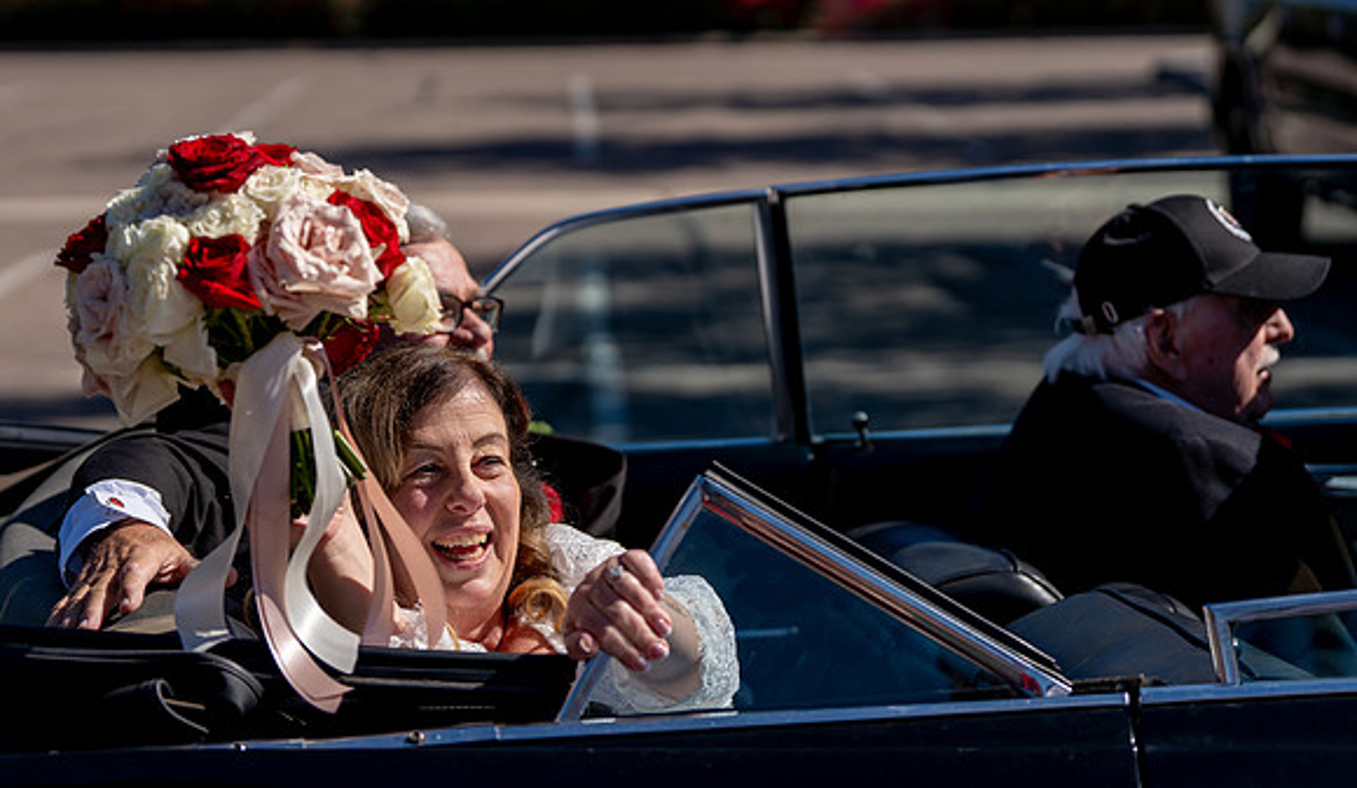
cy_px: 236
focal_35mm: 100
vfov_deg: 12.3
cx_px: 527
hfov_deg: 21.1
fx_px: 3640
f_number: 3.2
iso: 100
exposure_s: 1/2500
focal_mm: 79
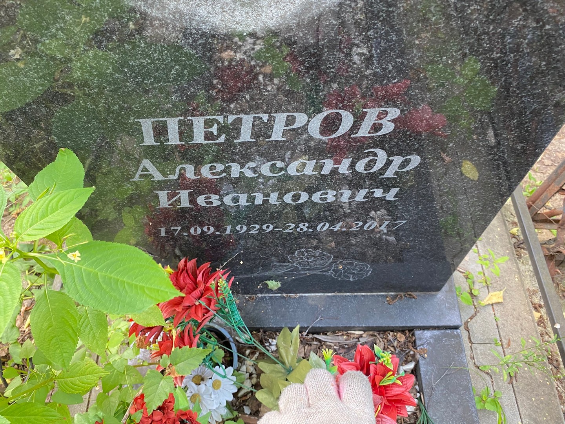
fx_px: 424
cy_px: 212
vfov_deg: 53.1
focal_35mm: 26
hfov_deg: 67.3
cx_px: 282
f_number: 1.8
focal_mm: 4.25
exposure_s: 1/60
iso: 160
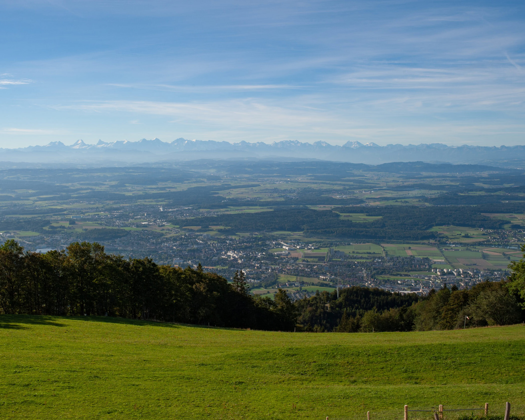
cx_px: 238
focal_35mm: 40
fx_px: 622
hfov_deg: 45.7
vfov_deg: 37.3
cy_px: 210
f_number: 16
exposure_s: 1/250
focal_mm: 35
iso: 200
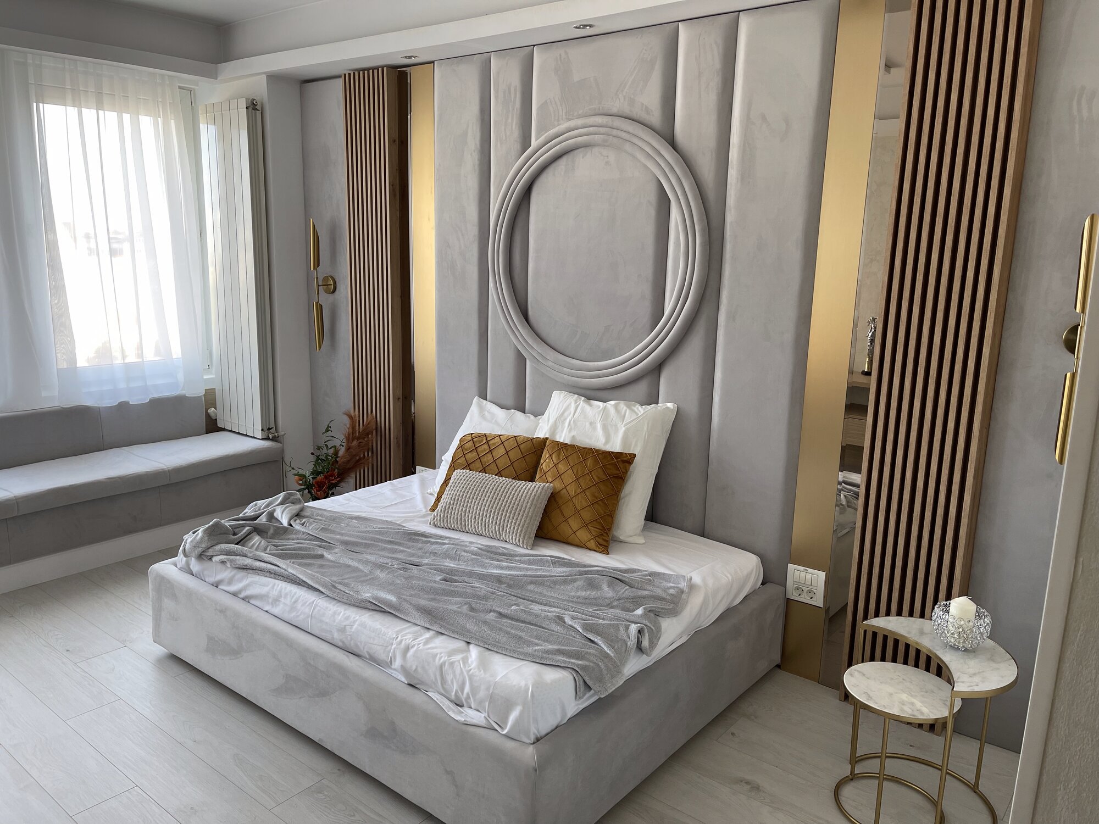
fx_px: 825
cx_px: 550
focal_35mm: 26
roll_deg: -2.0
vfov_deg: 53.1
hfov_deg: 67.3
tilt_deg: -11.0
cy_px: 412
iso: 80
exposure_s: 1/121
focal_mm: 5.1
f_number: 1.6
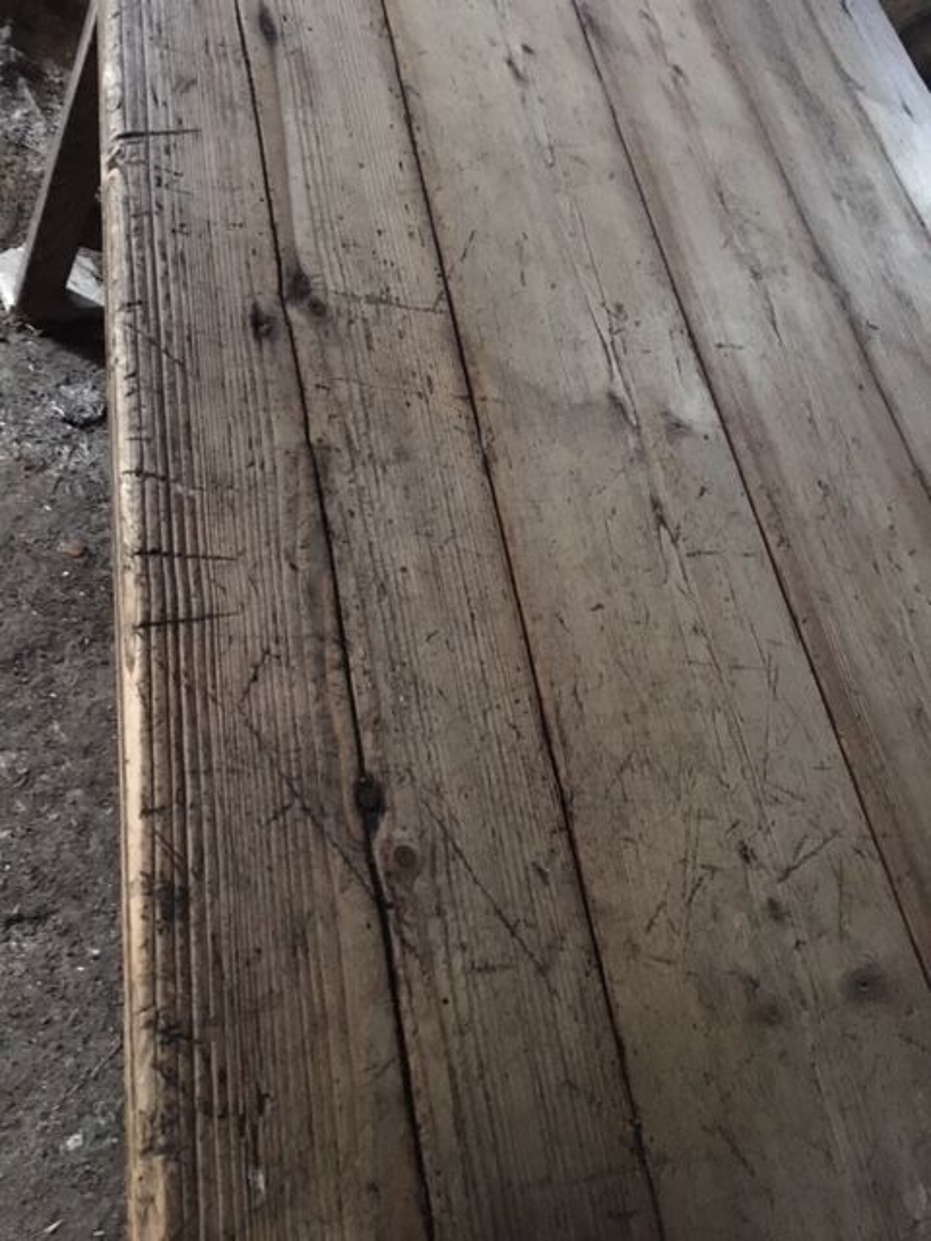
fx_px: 1040
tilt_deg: -46.8
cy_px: 620
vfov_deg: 61.7
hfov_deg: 48.2
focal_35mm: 29
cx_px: 466
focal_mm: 4.15
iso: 640
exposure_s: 1/17
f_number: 2.2
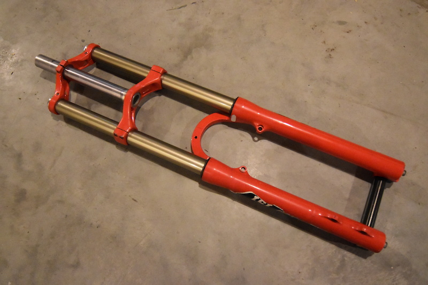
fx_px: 303
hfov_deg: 70.4
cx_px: 214
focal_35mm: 26
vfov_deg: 50.4
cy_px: 142
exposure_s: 1/60
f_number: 4
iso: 7200
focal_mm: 17
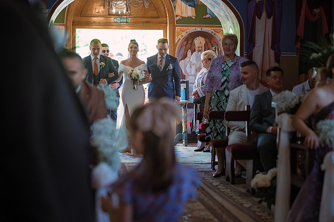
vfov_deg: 16.1
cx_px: 167
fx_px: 788
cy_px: 111
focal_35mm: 85
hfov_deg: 23.9
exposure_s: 1/320
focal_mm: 85
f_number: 2.5
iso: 1000
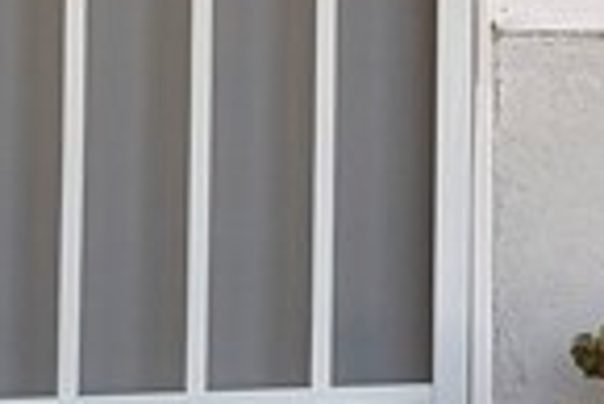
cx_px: 821
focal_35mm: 176
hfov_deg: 11.3
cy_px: -192
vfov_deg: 7.7
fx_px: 2956
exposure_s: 1/695
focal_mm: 6.76
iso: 80
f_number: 1.78
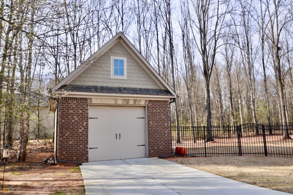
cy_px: 98
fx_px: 207
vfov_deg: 50.3
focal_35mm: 26
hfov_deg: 70.5
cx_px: 146
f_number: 7.1
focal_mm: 17
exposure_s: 1/200
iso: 200
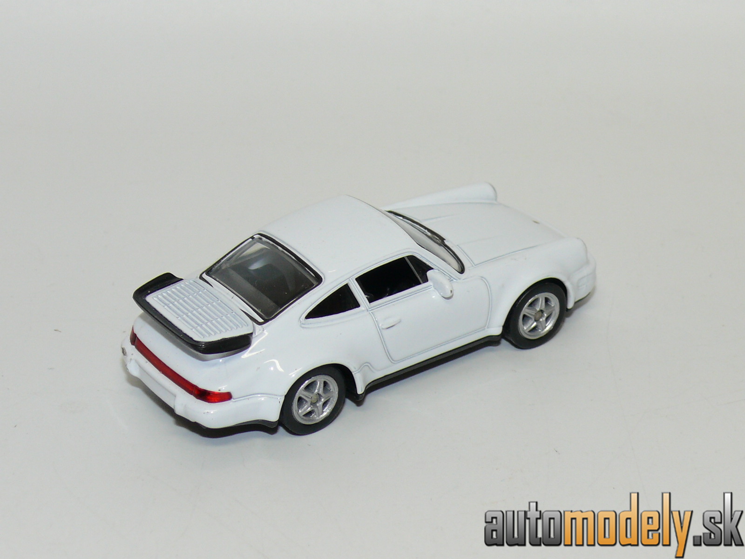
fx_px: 2217
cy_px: 280
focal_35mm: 103
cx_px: 372
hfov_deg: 19.1
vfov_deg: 14.4
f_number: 4
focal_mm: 13.5
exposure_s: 1/30
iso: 100
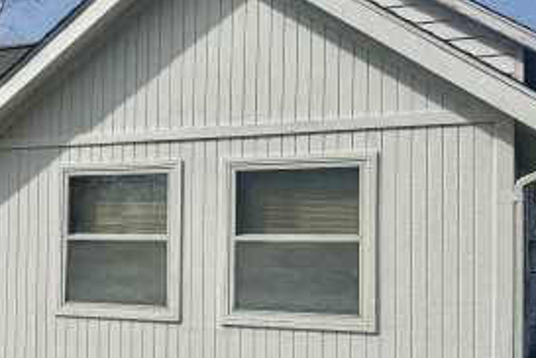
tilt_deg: +1.4
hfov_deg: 31.1
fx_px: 908
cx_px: 38
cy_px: 224
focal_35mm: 61
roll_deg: -1.3
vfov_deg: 22.2
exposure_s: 1/9009
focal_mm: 6.76
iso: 80
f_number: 1.78
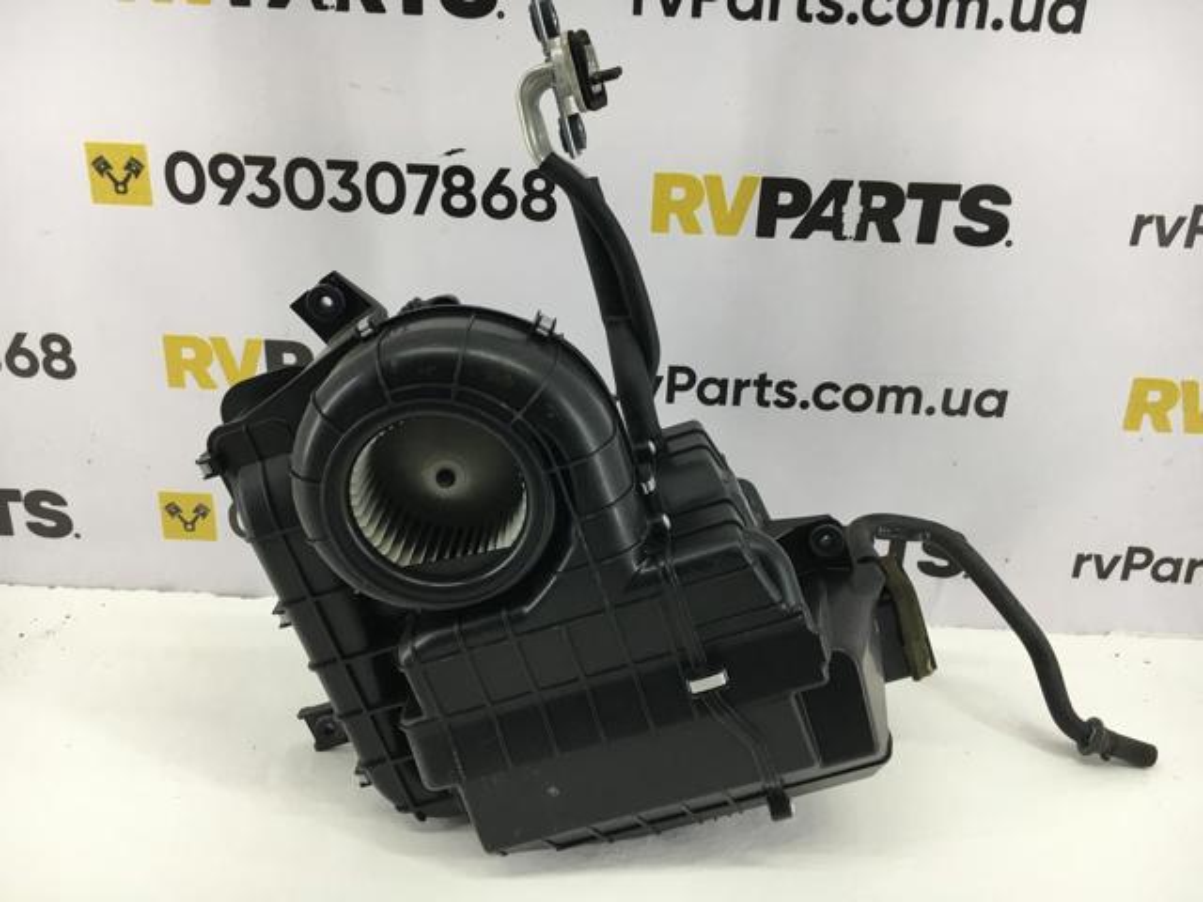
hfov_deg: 61.7
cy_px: 451
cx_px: 602
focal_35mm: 29
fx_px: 1008
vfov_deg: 48.2
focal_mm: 4.15
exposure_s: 1/33
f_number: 2.2
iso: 25
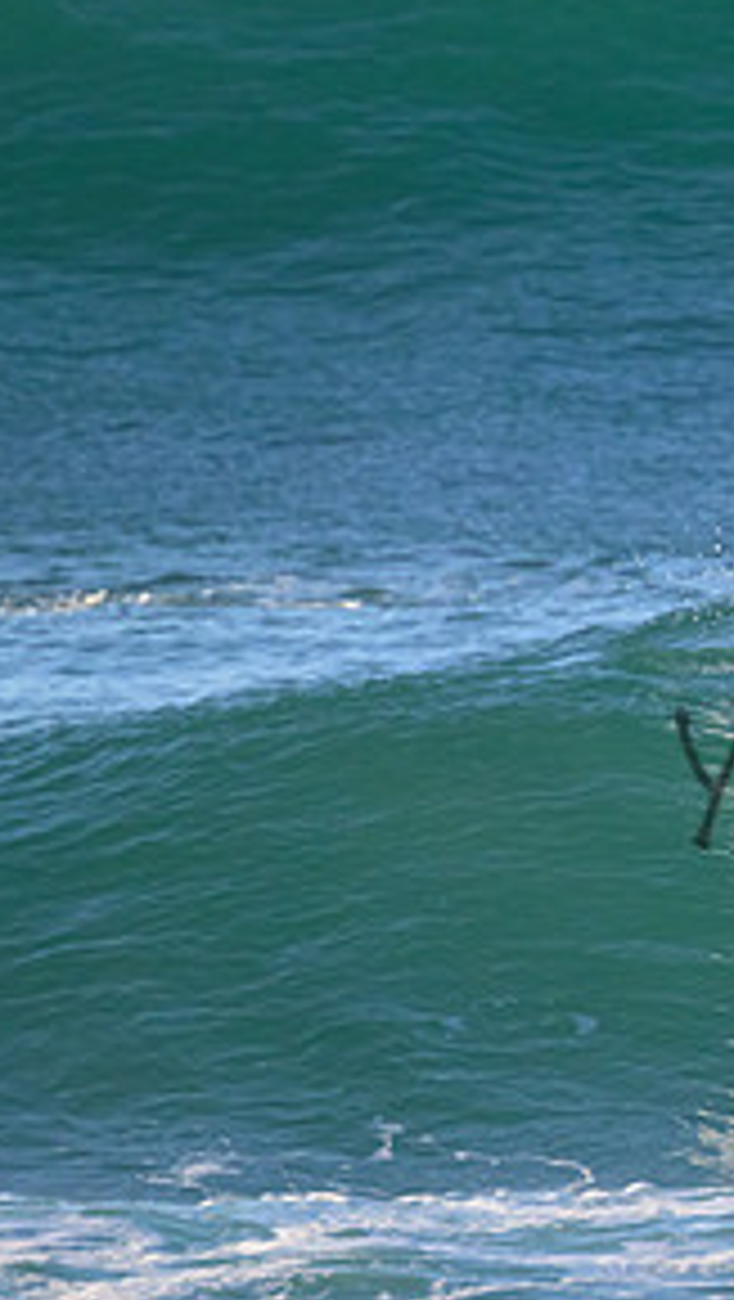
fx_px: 58045
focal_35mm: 1681
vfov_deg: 1.3
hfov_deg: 0.7
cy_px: 740
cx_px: 1139
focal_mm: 800
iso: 2200
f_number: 11
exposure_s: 1/1600
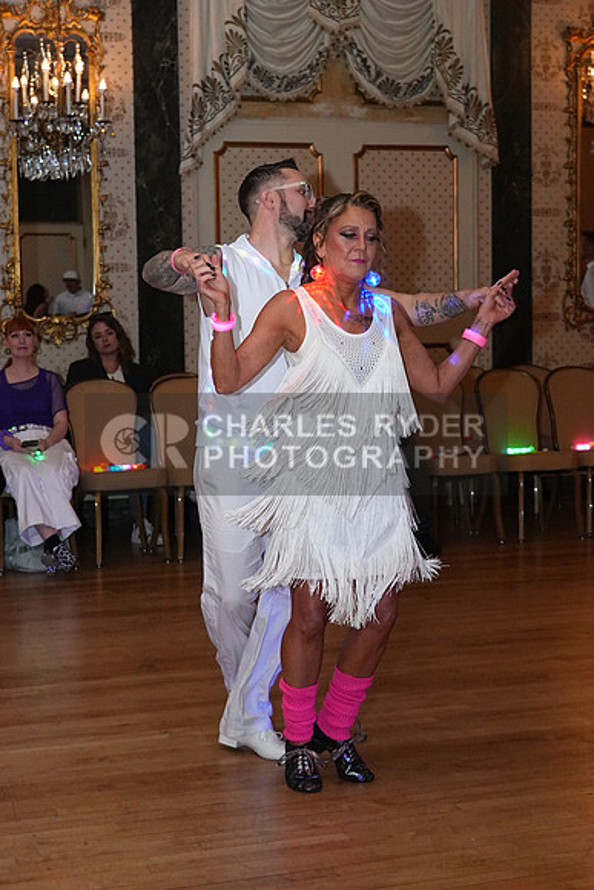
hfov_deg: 21.3
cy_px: 445
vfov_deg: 31.4
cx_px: 297
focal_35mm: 64
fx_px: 1583
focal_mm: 43
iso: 5000
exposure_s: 1/200
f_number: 4
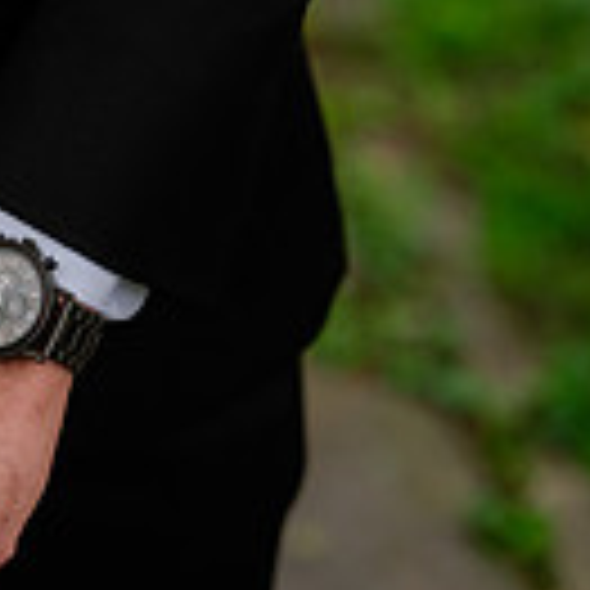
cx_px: -45
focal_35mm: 146
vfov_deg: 11.4
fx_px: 2815
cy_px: -324
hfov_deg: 11.8
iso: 320
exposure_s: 1/400
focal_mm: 50
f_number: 2
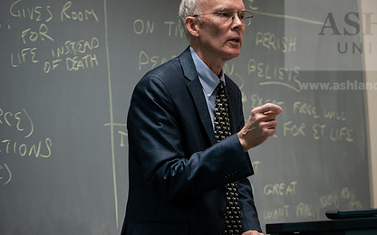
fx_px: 1315
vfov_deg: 10.2
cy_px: 104
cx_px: 257
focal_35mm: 128
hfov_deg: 16.3
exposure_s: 1/200
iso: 1250
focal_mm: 90
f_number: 2.8
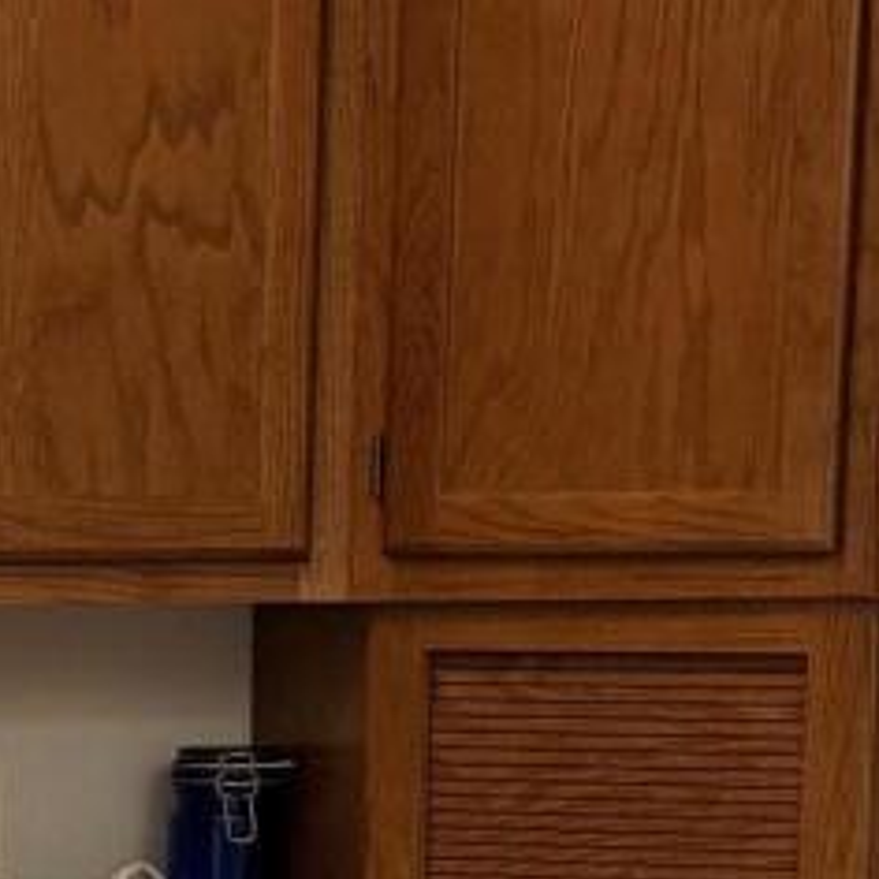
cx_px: -164
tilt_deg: -11.2
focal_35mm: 180
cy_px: 1568
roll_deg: +0.0
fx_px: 5171
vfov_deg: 9.3
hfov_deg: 9.6
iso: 250
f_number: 1.78
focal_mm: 6.76
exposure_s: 1/120
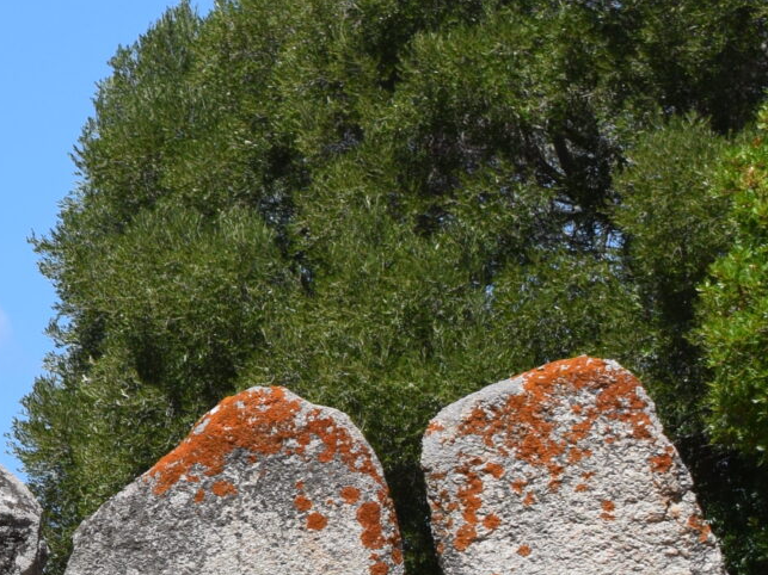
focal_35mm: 402
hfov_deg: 4.9
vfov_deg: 3.7
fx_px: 8917
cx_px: -264
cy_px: 784
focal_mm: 70
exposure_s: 1/400
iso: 200
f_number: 10
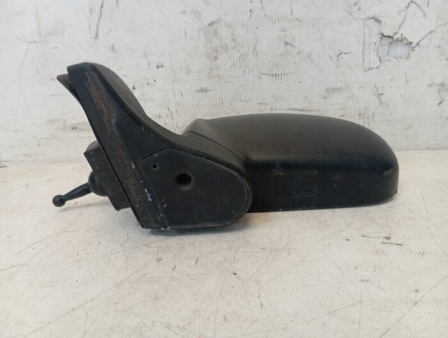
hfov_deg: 63.4
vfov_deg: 49.9
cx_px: 224
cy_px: 169
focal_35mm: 28
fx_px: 363
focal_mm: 4.22
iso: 775
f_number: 1.8
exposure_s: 1/20
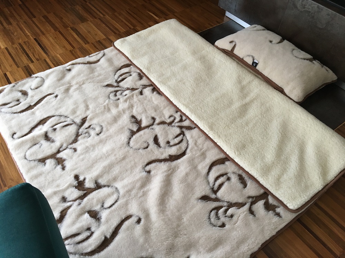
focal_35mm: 29
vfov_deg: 48.2
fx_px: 289
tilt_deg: -50.7
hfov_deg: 61.7
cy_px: 129
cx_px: 172
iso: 125
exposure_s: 1/33
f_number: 2.2
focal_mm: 4.15
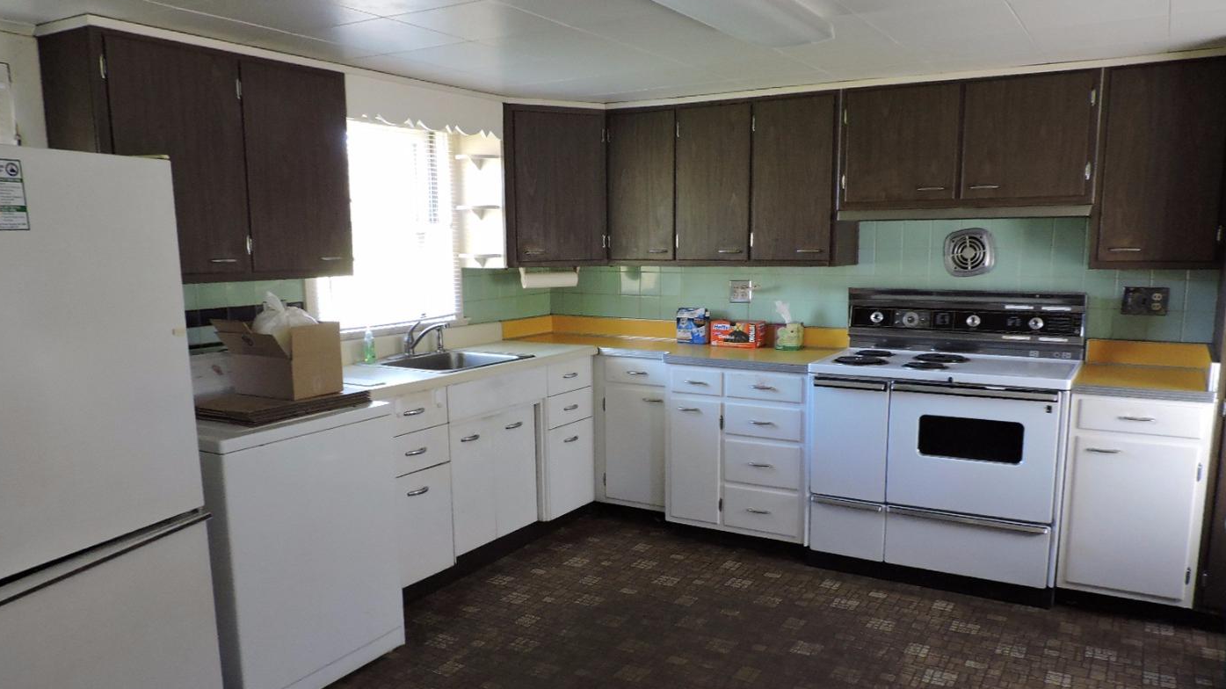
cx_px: 621
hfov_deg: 69.9
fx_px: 878
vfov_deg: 42.7
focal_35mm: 27
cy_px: 404
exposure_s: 1/25
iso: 400
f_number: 3
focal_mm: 4.3
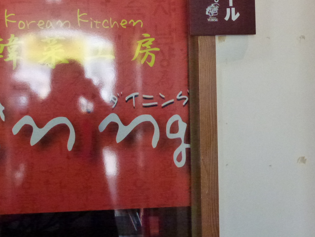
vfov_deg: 24.3
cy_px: 80
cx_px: 135
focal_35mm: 60
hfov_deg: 32.1
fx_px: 546
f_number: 3.9
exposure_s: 1/200
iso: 1600
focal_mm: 7.4
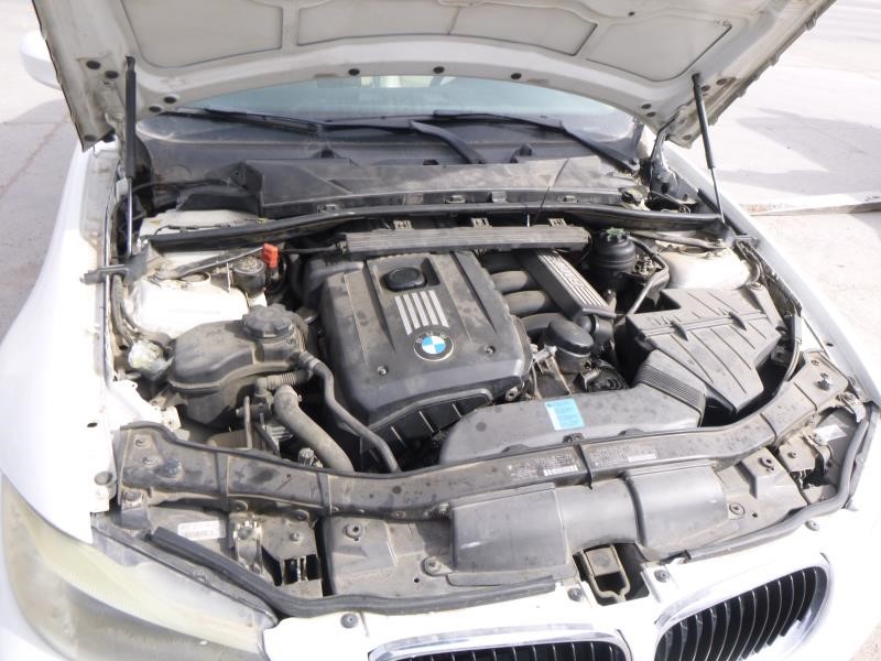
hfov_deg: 69.4
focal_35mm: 25
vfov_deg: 54.9
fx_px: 636
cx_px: 440
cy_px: 330
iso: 100
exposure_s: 1/200
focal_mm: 4.5
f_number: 3.9
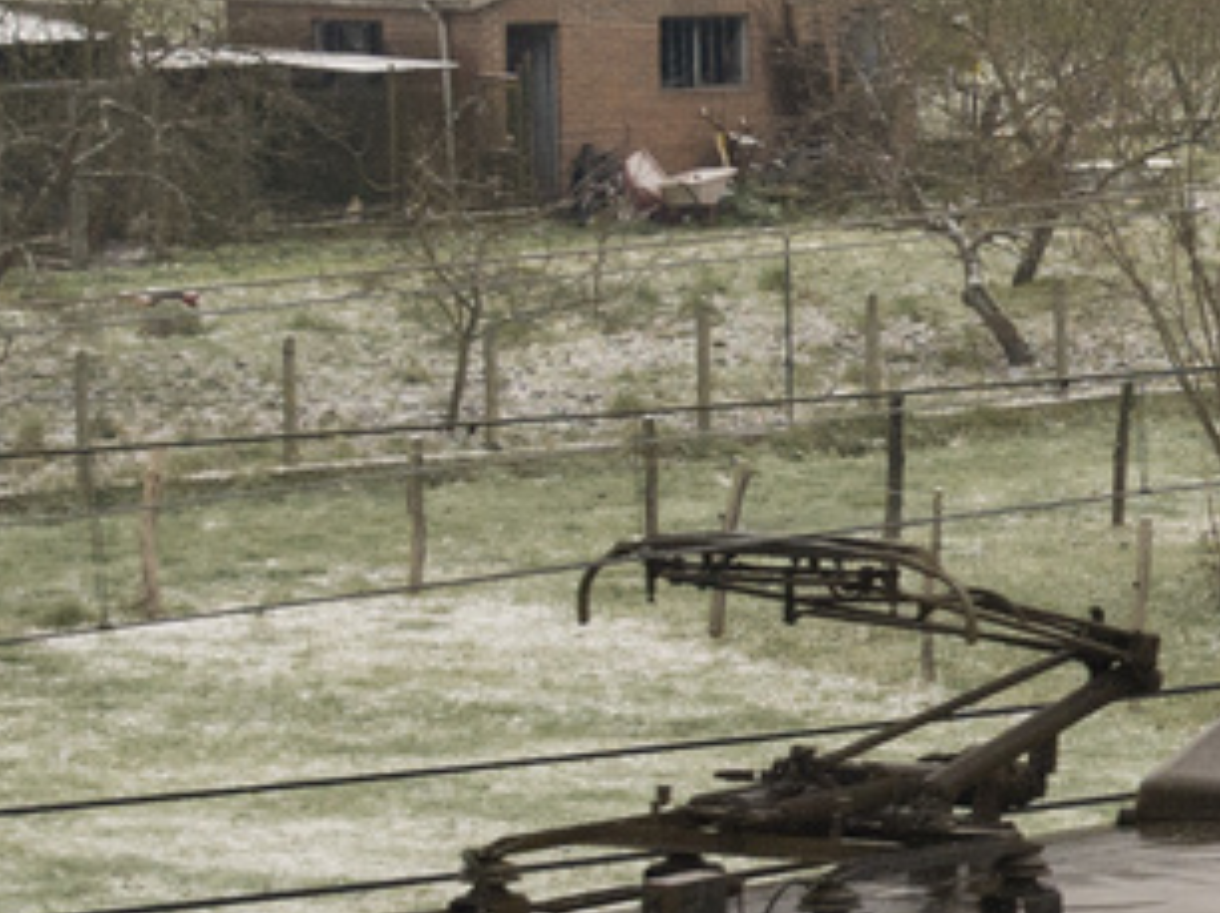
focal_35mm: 290
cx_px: 2320
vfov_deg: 5.1
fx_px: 10213
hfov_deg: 6.7
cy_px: 267
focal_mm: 32
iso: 500
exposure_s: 1/640
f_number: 5
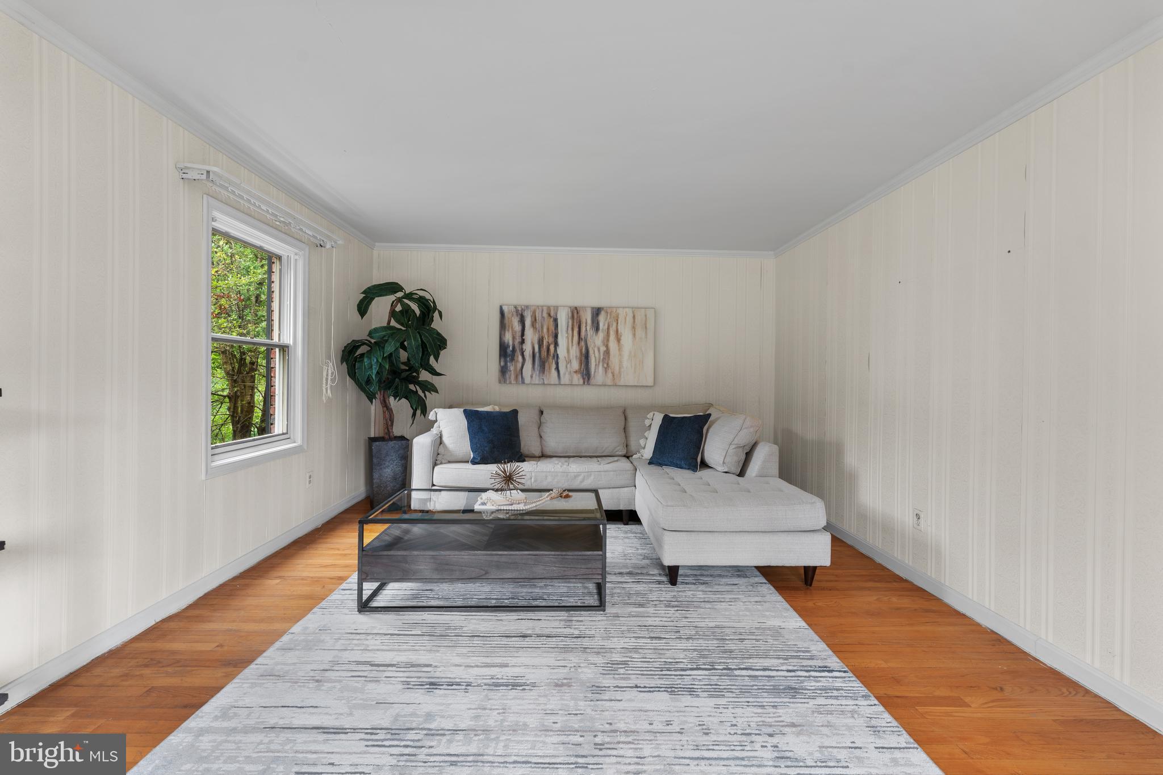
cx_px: 582
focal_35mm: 14
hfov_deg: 104.3
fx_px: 452
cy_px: 388
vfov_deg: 81.2
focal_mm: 14
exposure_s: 1/15
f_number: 8
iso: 100
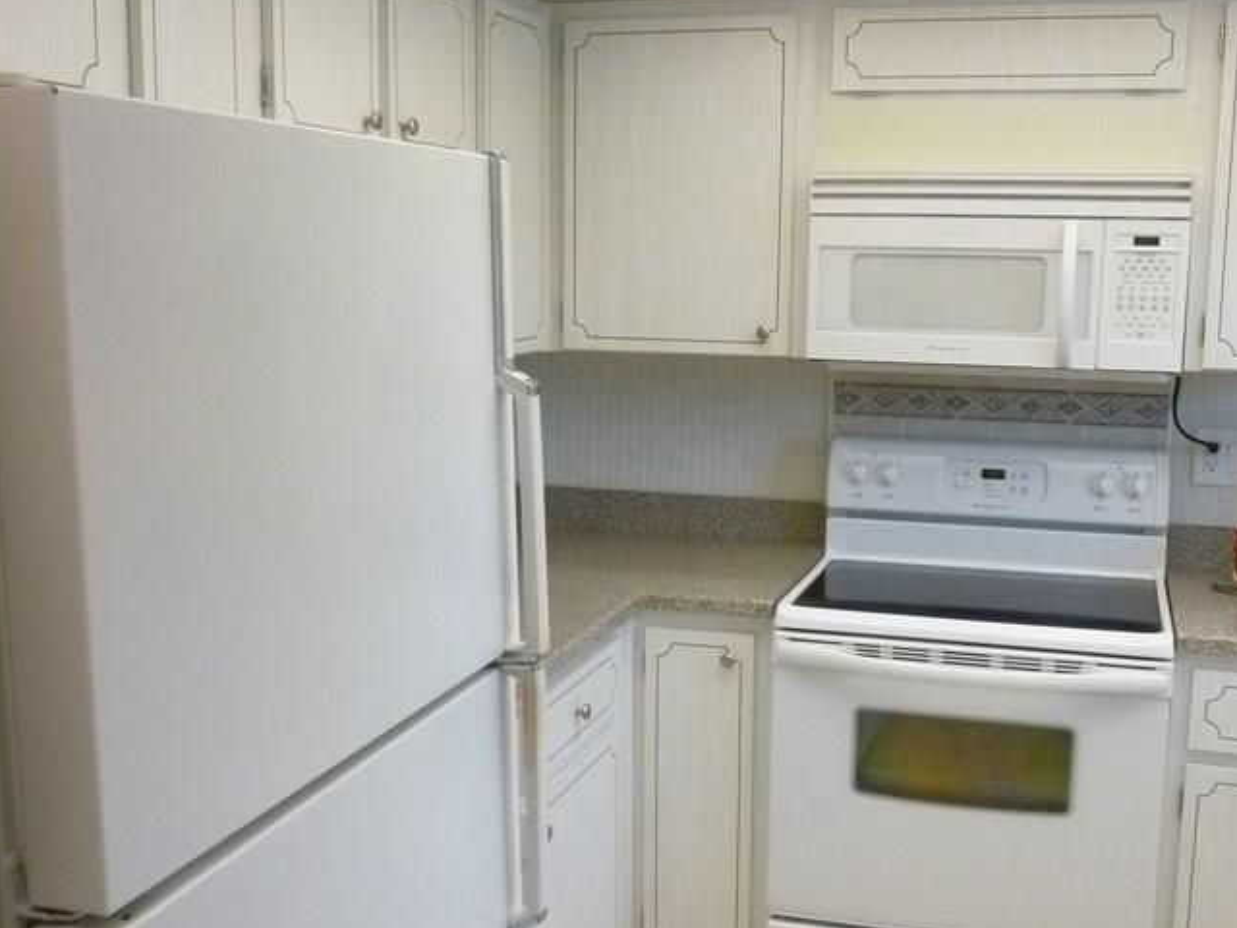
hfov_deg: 46.8
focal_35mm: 40
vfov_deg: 36.0
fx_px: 1429
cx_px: 661
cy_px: 487
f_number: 3.3
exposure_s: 1/30
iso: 400
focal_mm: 4.5
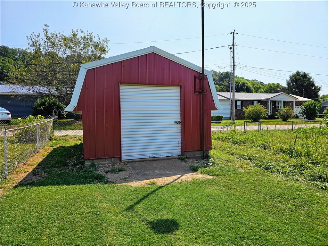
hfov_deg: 73.9
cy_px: 123
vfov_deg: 58.9
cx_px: 164
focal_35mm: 23
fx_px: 218
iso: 20
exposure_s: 1/2000
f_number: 1.7
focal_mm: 6.3
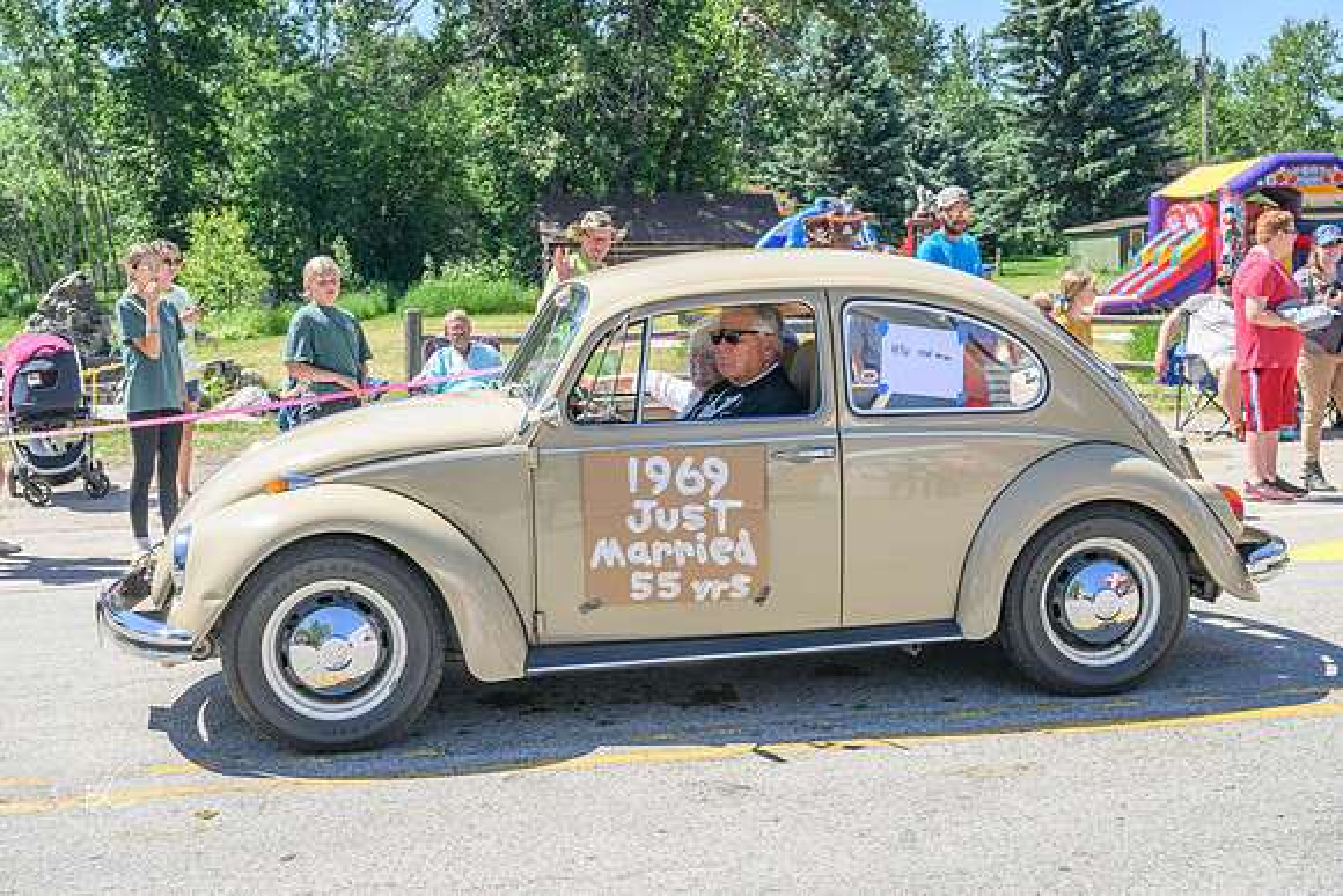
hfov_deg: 44.5
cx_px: 672
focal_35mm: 44
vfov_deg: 30.5
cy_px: 448
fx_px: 1642
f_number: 8
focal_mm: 44
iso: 400
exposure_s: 1/640
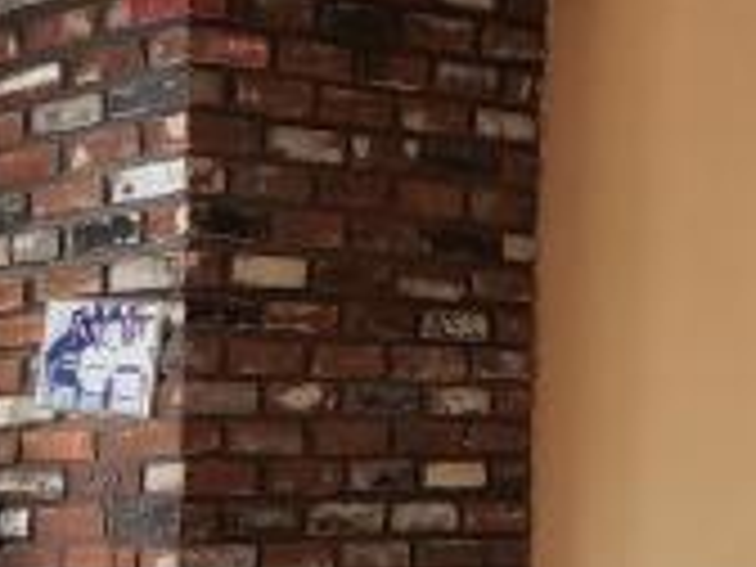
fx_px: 2162
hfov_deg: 18.4
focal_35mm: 99
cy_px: 842
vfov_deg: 14.0
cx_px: -238
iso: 250
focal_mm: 4.3
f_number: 1.5
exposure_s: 1/34
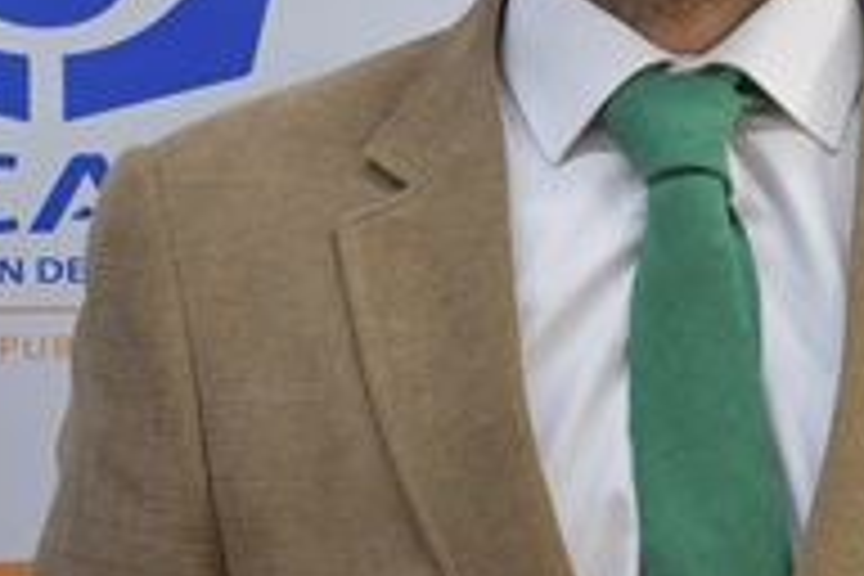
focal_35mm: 225
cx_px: 774
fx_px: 5400
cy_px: 14
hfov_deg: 9.1
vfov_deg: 6.1
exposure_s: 1/60
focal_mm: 48
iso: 1100
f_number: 4.5
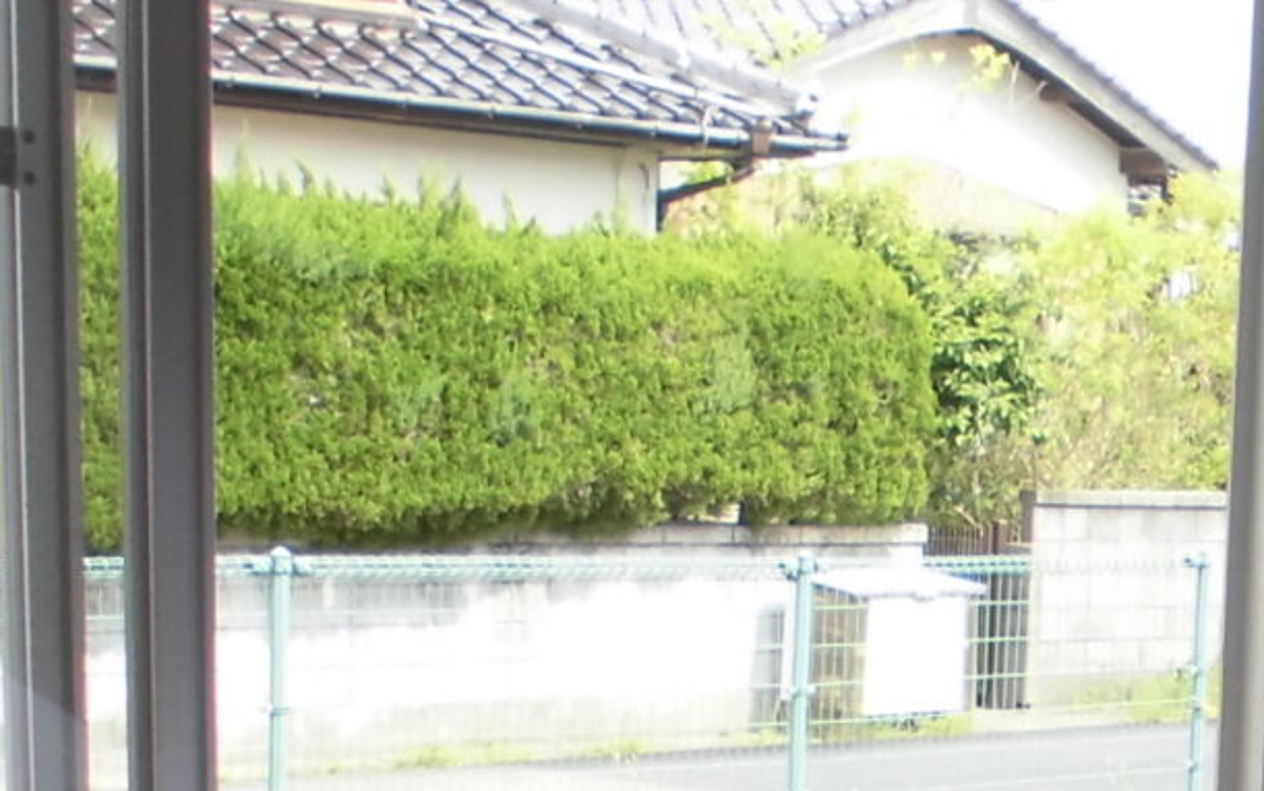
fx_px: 3548
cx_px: 1382
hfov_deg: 19.4
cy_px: 1379
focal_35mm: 103
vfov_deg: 11.8
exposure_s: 1/100
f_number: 3.7
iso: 100
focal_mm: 5.3
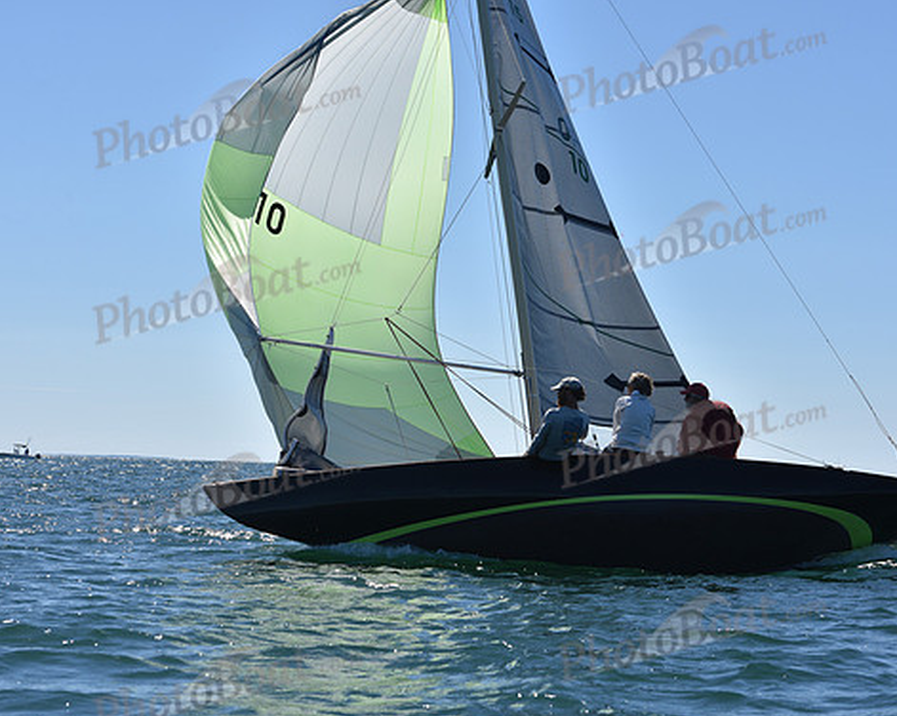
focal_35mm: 81
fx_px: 2149
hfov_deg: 23.6
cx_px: 461
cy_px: 367
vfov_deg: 18.9
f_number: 8
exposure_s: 1/1250
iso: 250
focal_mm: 70
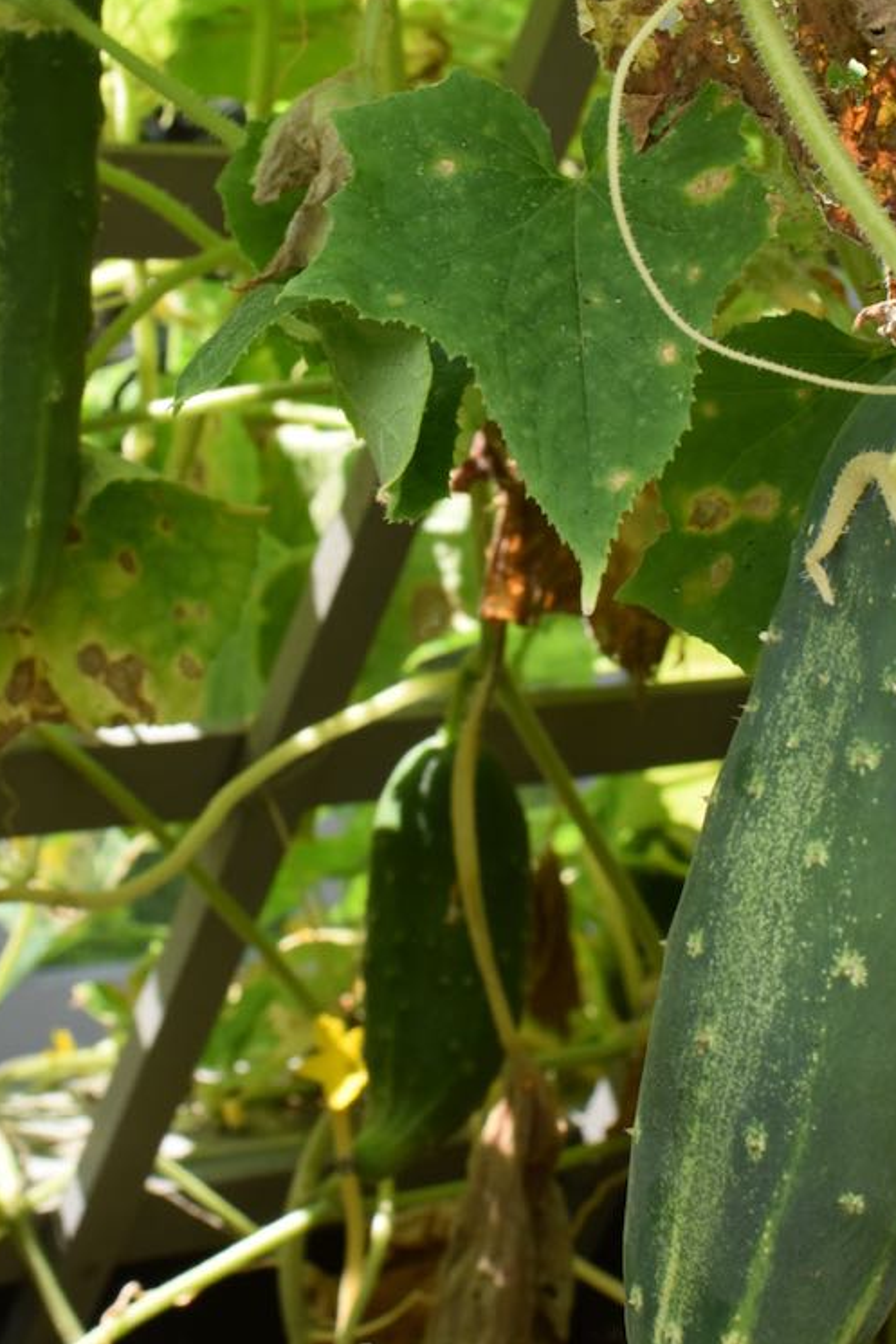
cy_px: 546
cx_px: 409
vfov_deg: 21.9
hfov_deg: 14.7
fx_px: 3469
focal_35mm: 93
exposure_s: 1/250
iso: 400
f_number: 8
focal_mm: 35
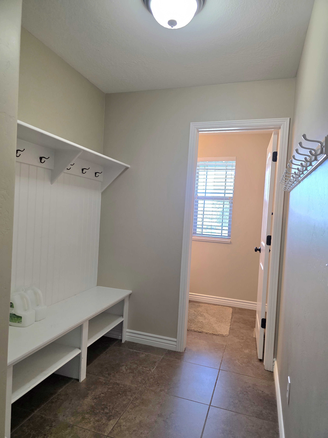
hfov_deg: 58.9
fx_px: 291
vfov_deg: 73.9
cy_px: 219
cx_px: 164
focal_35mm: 23
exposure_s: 1/120
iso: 400
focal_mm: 6.3
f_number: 1.7
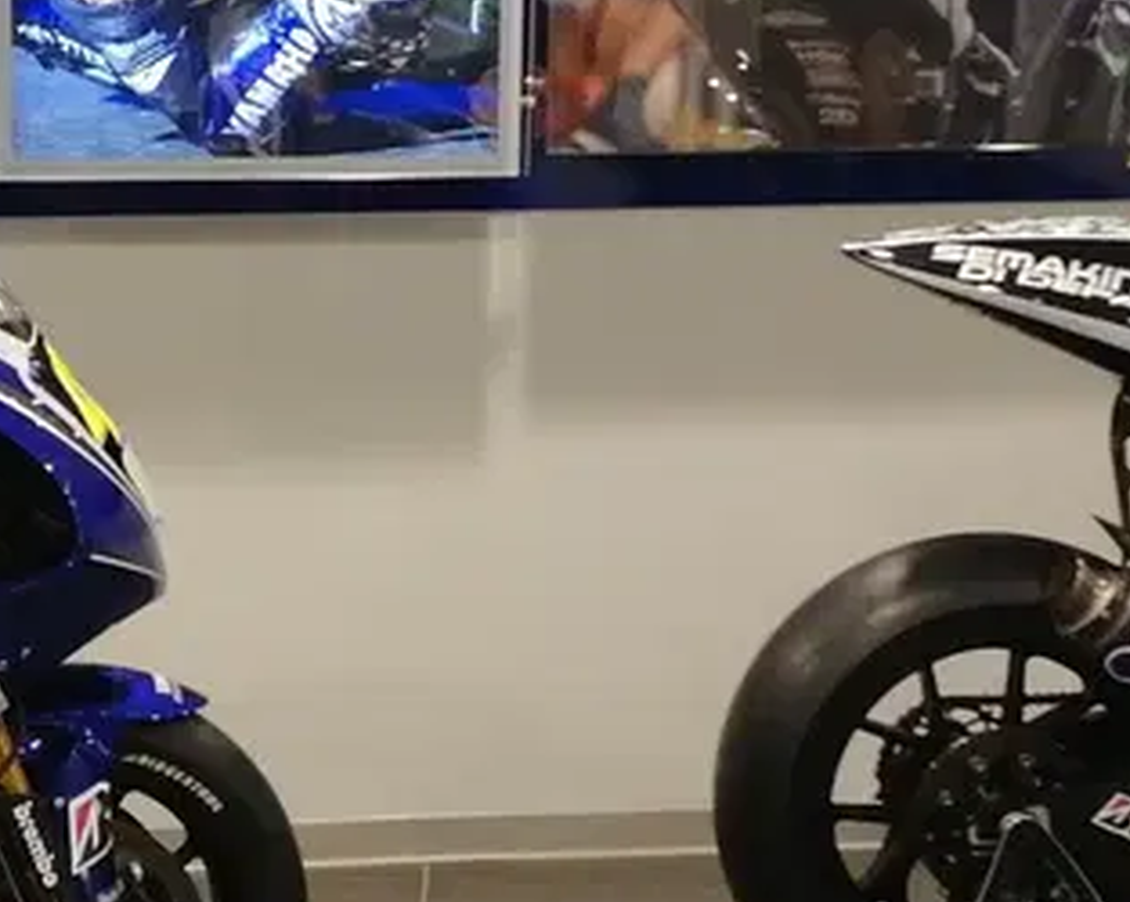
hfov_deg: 18.9
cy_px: 429
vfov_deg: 15.2
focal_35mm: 101
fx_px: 3376
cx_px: 285
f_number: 4
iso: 200
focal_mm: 3.95
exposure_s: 1/33.3
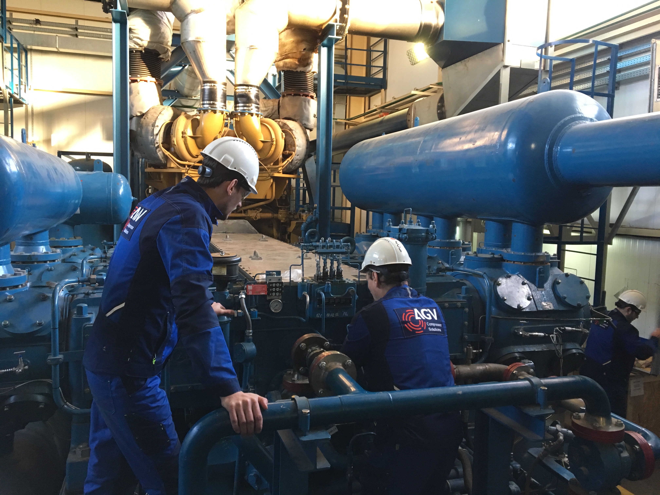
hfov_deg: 61.7
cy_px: 248
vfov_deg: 48.2
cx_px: 330
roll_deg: -1.1
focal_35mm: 29
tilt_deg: -4.9
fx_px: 553
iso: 160
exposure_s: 1/33
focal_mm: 4.15
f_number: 2.2
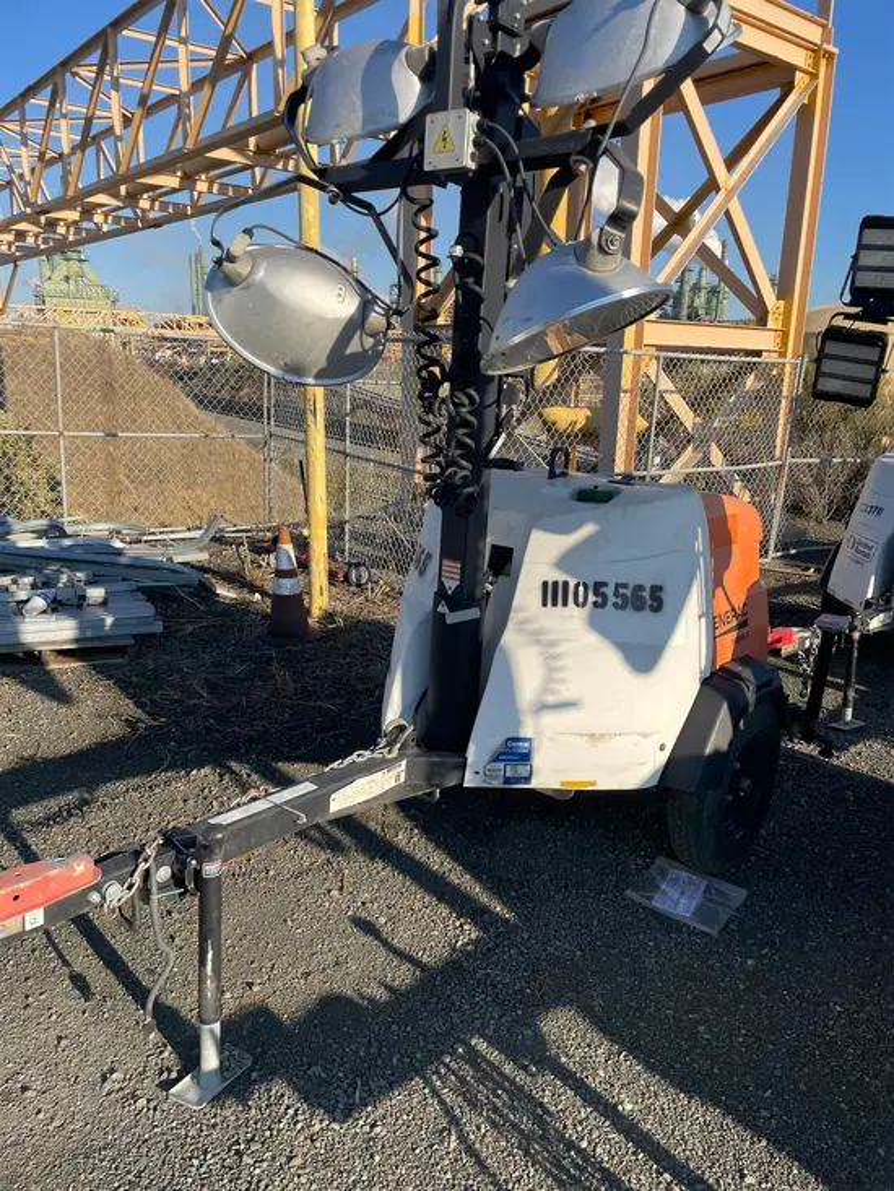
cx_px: 447
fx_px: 895
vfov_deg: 67.3
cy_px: 596
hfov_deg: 53.1
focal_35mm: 26
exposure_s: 1/2681
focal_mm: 4.2
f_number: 1.6
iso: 32
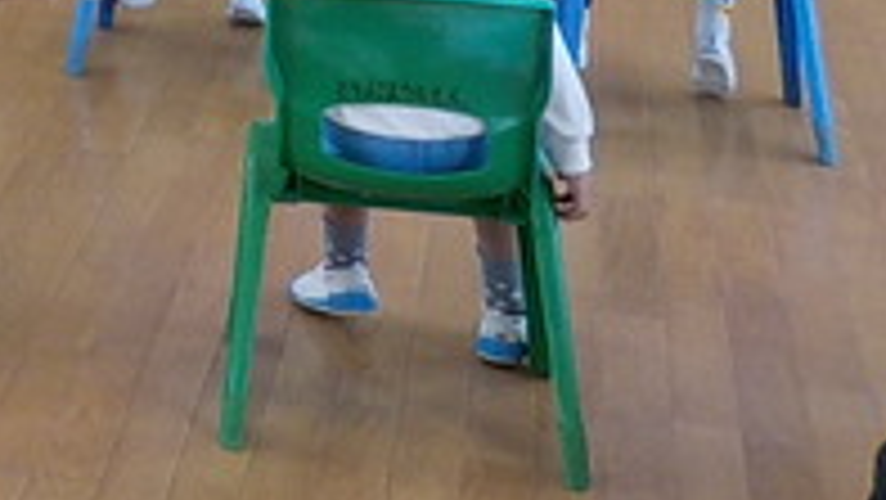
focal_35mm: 106
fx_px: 2491
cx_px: -445
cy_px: -568
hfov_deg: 18.0
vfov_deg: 10.3
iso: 125
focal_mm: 4.1
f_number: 3.3
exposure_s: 1/40
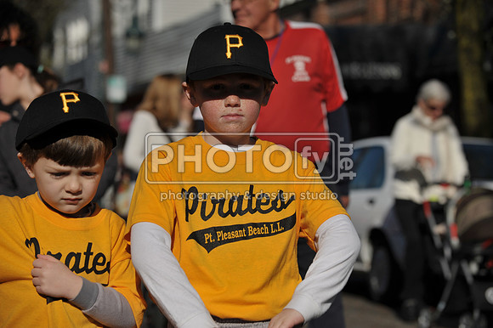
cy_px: 164
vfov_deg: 12.4
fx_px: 1505
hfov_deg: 18.6
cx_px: 246
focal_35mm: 110
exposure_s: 1/6400
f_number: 5.6
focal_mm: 110
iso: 400
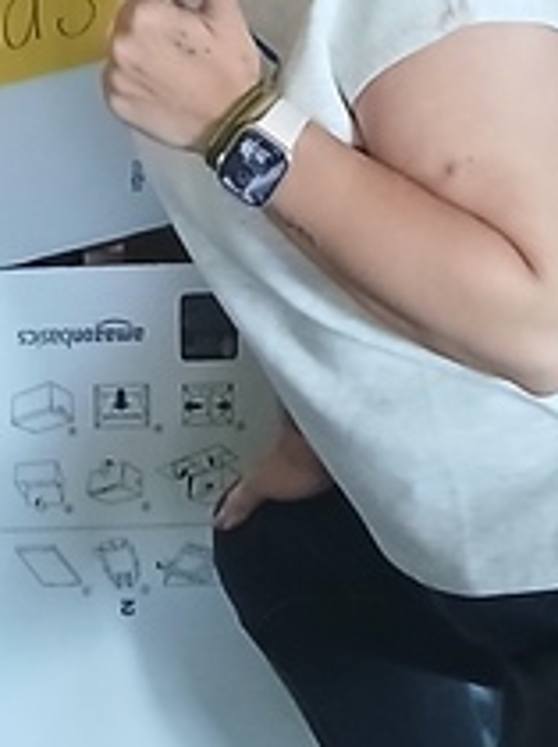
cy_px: -672
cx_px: -100
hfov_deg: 11.4
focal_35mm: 127
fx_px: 2735
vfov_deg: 13.6
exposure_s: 1/20
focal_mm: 3.98
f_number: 1.8
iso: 640
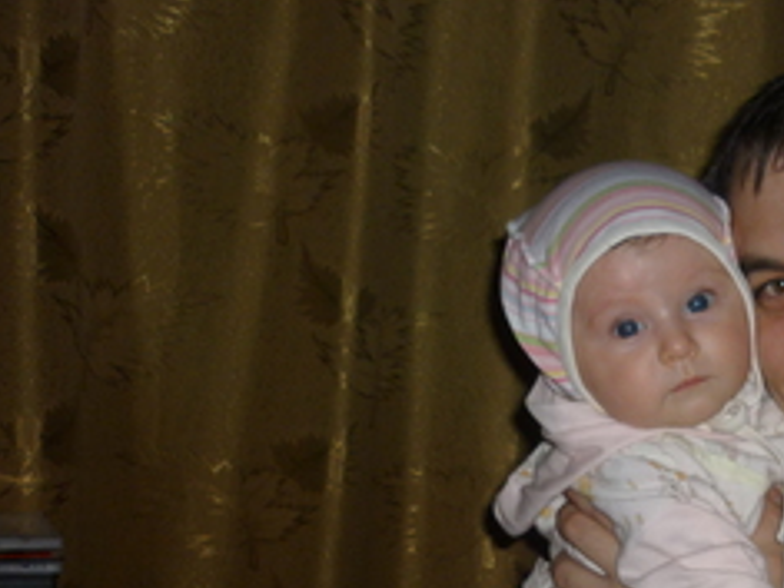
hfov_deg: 24.0
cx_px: 824
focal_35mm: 77
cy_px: 533
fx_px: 1744
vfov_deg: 18.8
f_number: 2.8
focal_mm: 5.5
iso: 100
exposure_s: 1/125
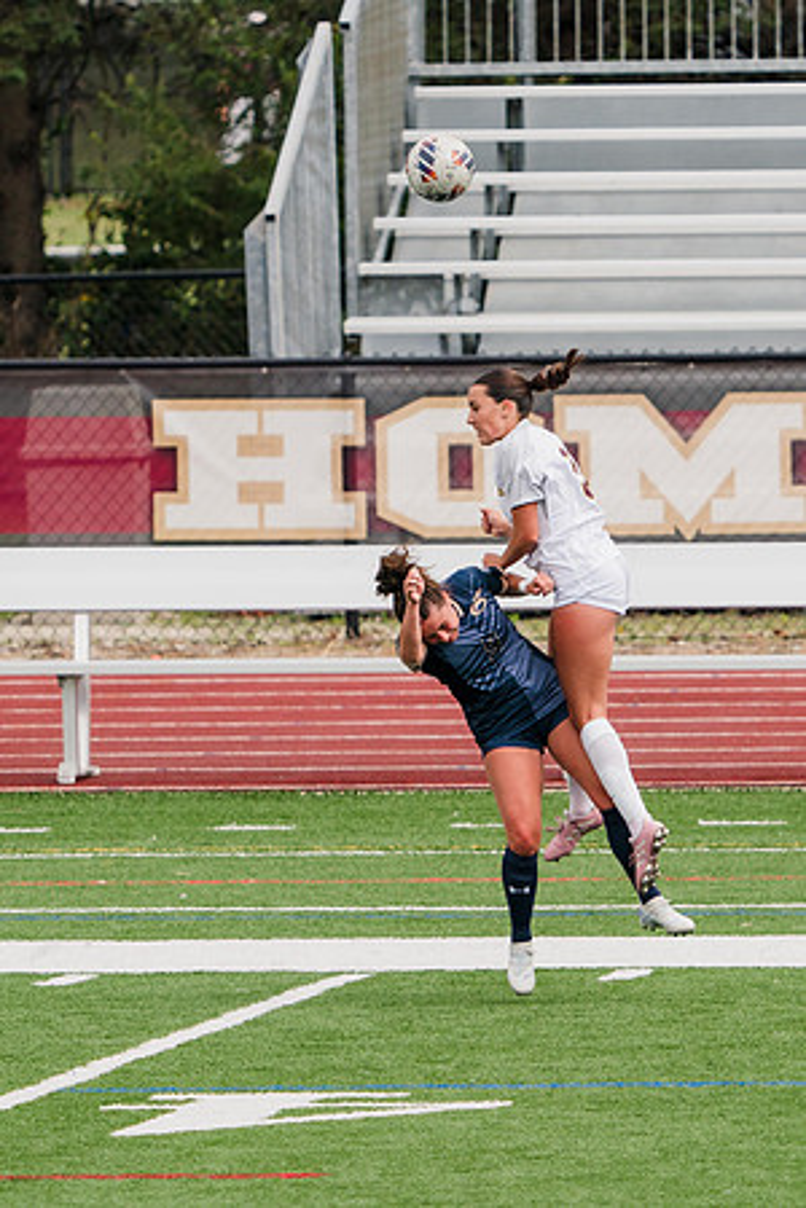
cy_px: 716
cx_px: 471
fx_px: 23047
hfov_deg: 2.0
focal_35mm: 686
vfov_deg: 3.0
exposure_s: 1/1600
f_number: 6.3
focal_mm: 368
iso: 400
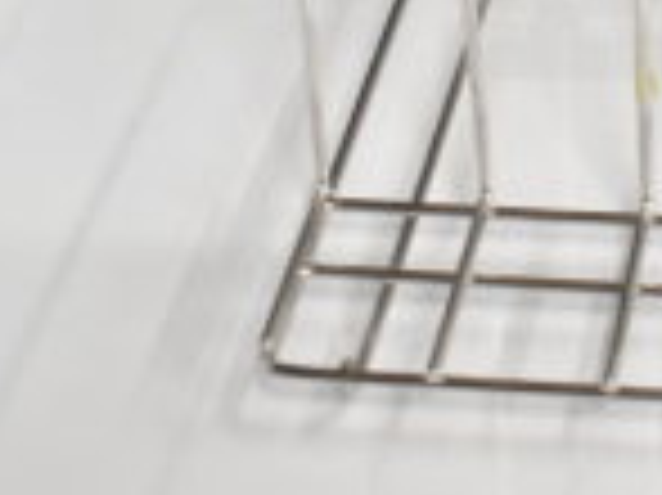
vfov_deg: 10.8
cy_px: -277
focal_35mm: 132
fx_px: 2522
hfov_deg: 14.1
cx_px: 964
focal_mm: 22
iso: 1100
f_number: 3.8
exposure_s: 1/30
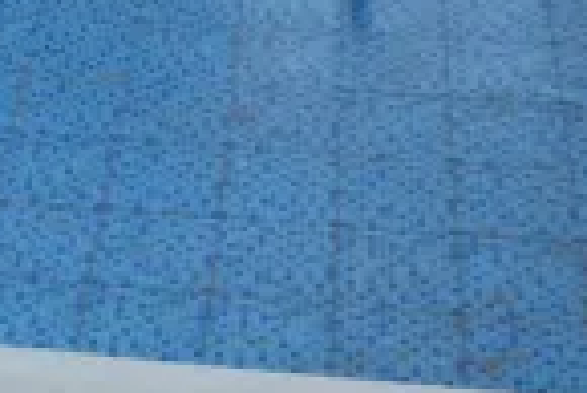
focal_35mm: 119
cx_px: -97
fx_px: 1942
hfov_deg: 16.5
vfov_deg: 10.9
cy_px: -267
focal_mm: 4.75
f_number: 1.8
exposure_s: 1/280
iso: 100
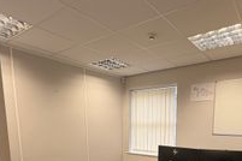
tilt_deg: -9.4
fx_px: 195
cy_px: 153
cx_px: 138
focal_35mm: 29
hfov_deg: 63.4
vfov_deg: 40.6
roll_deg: +0.3
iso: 100
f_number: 2.2
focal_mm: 2.22
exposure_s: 1/100
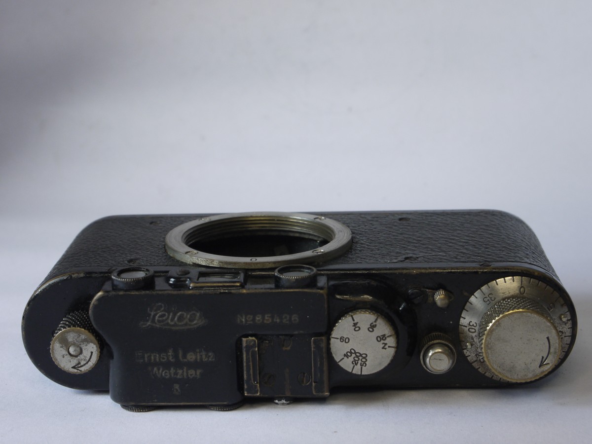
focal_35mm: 74
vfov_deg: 19.9
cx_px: 296
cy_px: 222
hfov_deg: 26.3
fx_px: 1266
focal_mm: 37
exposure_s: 1/13
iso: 400
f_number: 10
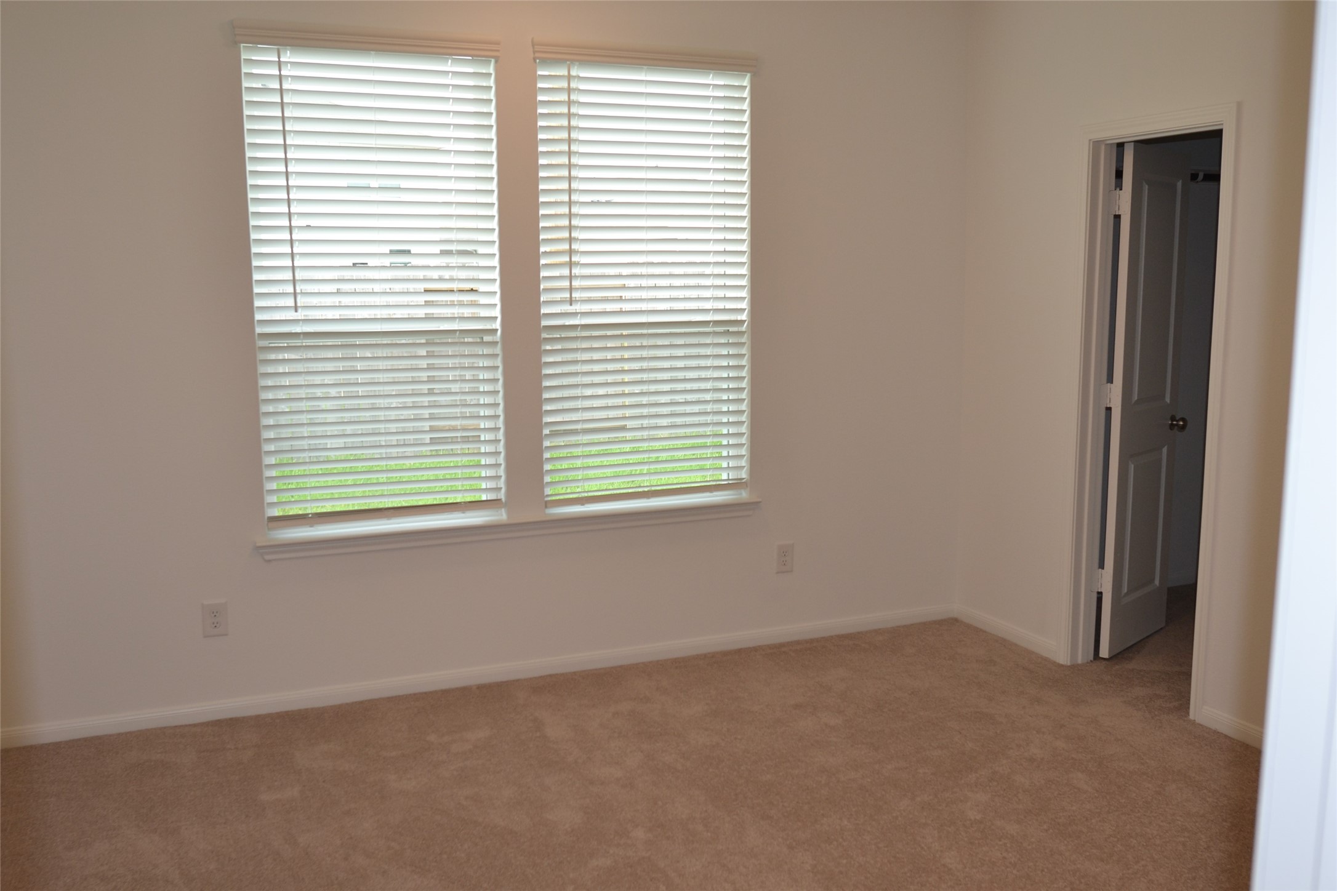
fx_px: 1114
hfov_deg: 61.9
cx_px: 668
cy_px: 446
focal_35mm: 30
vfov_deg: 43.6
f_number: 4
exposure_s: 1/125
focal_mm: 20
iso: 280
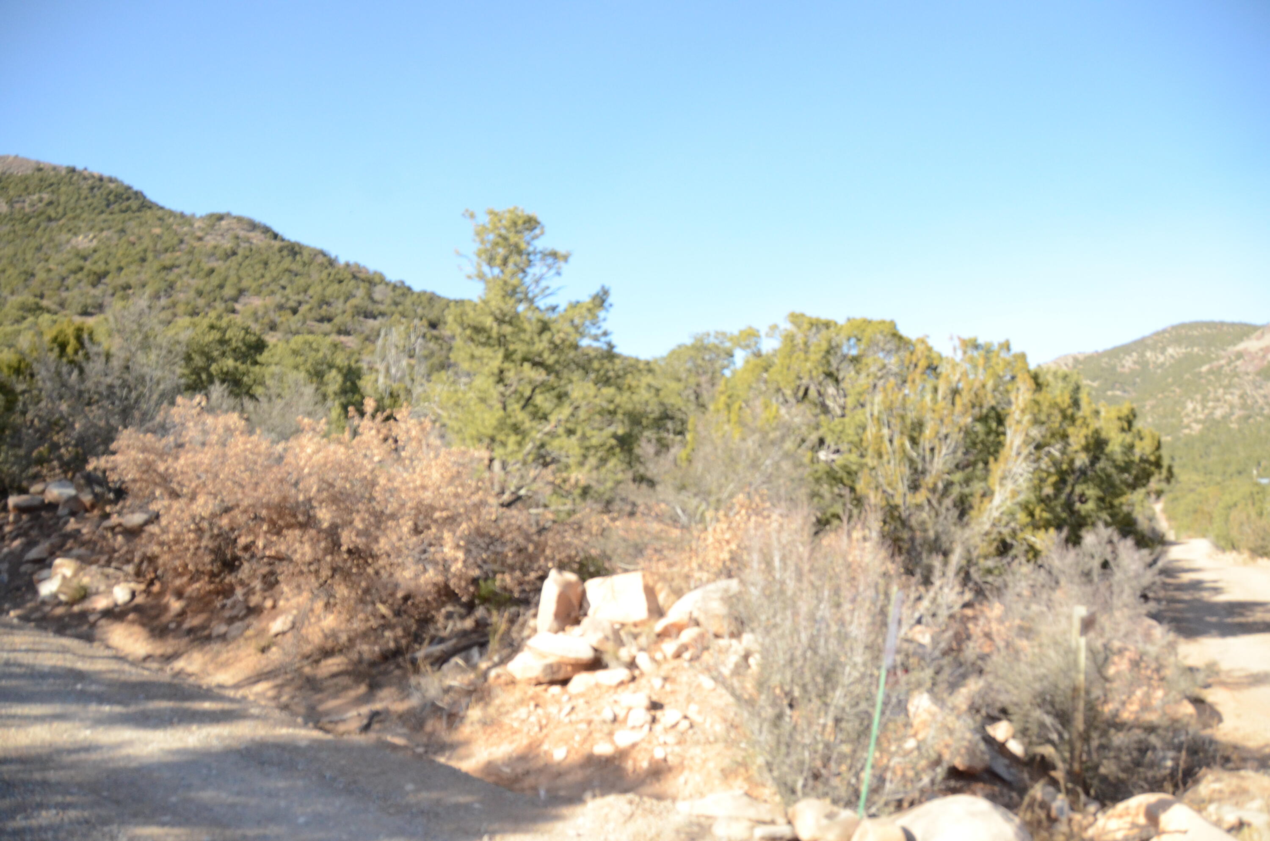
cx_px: 635
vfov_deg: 47.7
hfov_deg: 67.5
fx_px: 951
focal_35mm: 27
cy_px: 420
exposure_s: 1/8000
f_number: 3.5
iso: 2000
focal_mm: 18
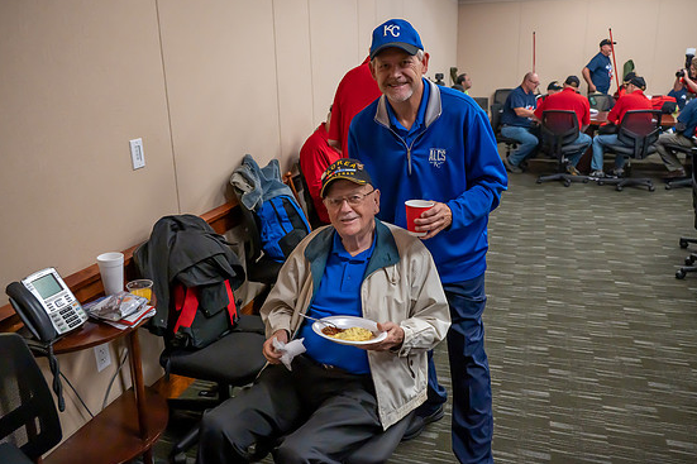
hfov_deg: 61.9
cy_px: 228
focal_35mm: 30
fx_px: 581
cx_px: 344
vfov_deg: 43.6
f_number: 5
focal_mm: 28.5
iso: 1600
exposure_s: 1/160
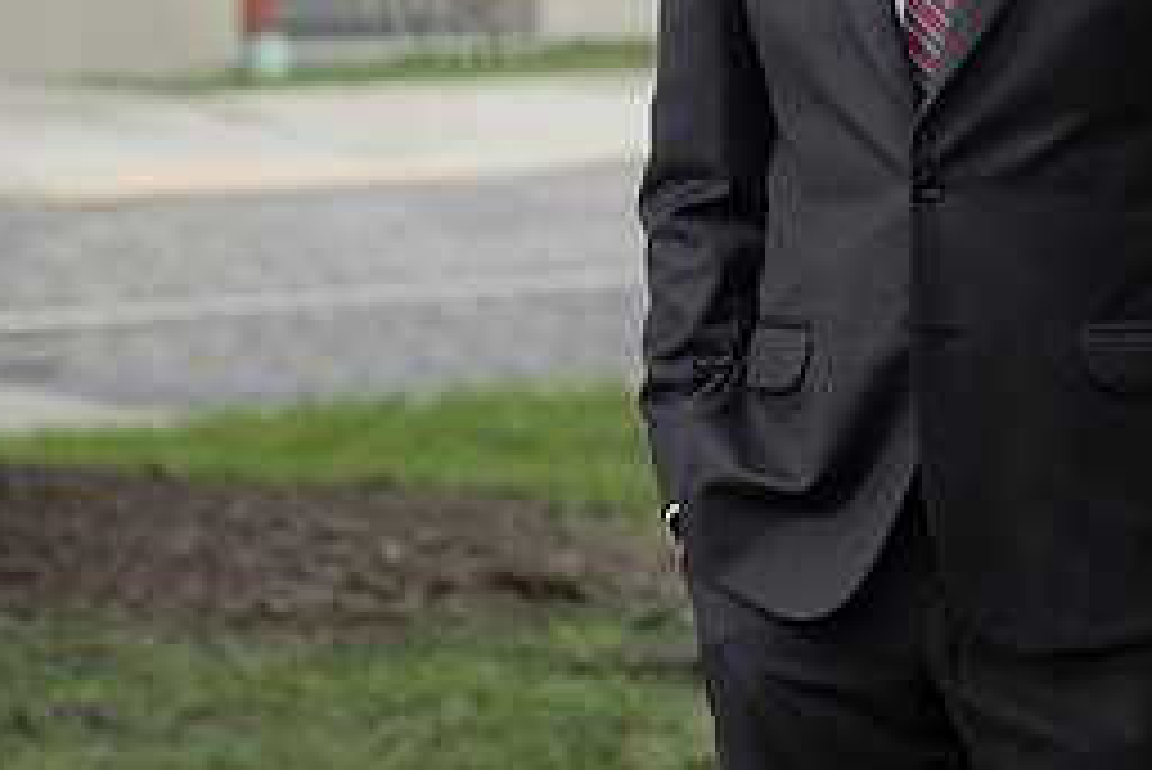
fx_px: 9061
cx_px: 1278
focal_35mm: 283
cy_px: -70
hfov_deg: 7.2
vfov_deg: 4.9
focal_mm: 125
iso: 250
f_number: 6.3
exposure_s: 1/200
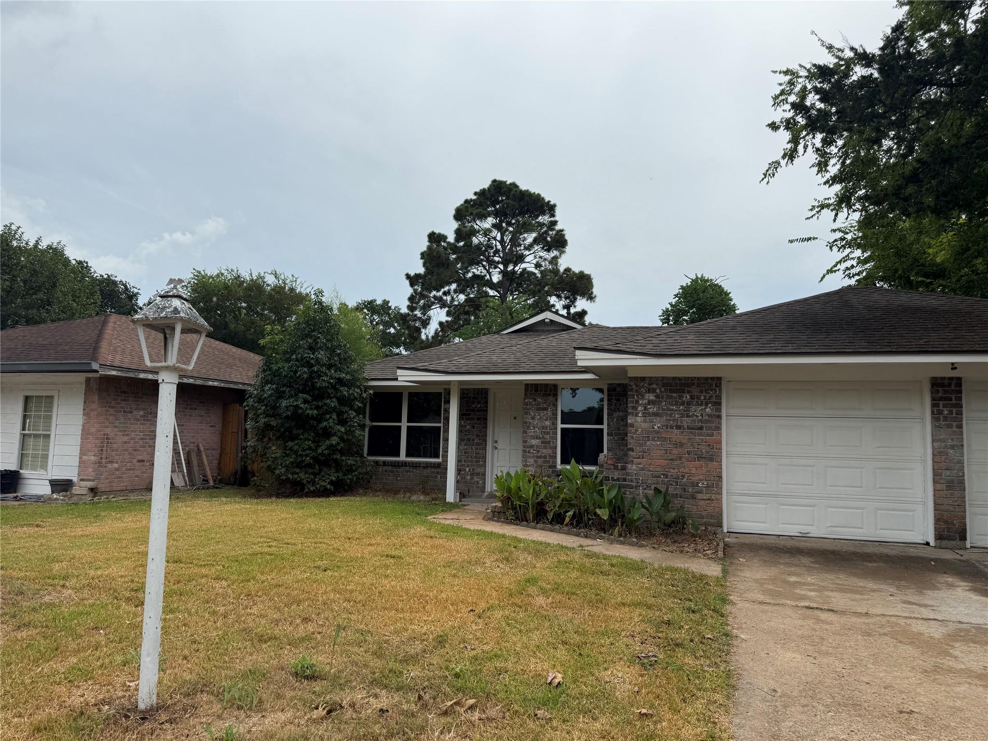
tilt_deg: +5.7
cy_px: 370
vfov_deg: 56.8
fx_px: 685
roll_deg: -1.7
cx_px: 494
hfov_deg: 71.6
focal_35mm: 24
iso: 80
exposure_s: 1/8130
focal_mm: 6.76
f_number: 1.78
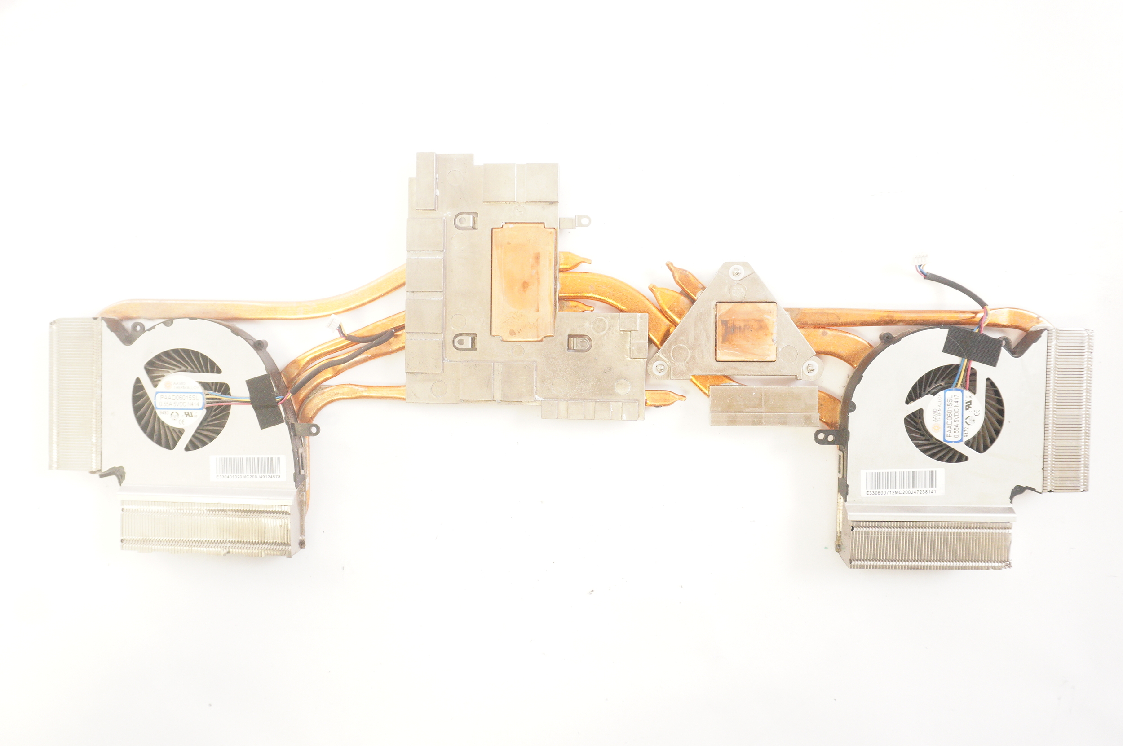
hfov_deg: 73.8
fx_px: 748
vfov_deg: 53.0
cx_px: 562
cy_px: 373
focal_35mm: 24
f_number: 5.6
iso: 2000
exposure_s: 1/30
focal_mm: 16
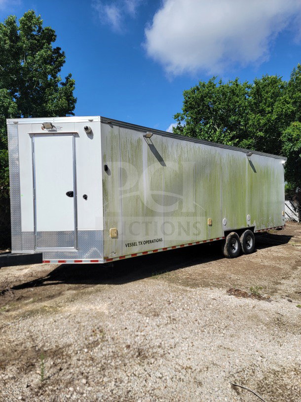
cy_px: 201
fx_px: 278
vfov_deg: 71.6
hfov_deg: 56.8
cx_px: 150
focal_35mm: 24
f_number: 1.8
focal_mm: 6.7
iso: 16
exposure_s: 1/1714
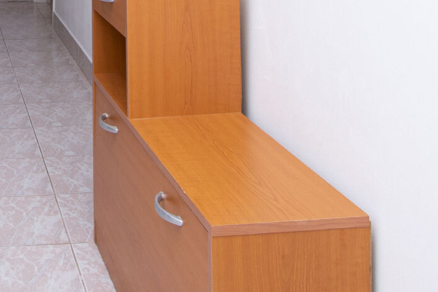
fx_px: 730
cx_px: 67
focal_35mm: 60
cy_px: -154
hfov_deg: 32.2
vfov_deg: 19.5
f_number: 5.6
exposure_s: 1/60
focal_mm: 10
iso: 100
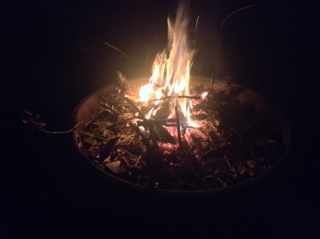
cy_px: 120
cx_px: 160
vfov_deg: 42.8
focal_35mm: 33
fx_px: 305
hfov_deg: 55.4
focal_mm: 3.3
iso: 640
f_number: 2.4
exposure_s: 1/15
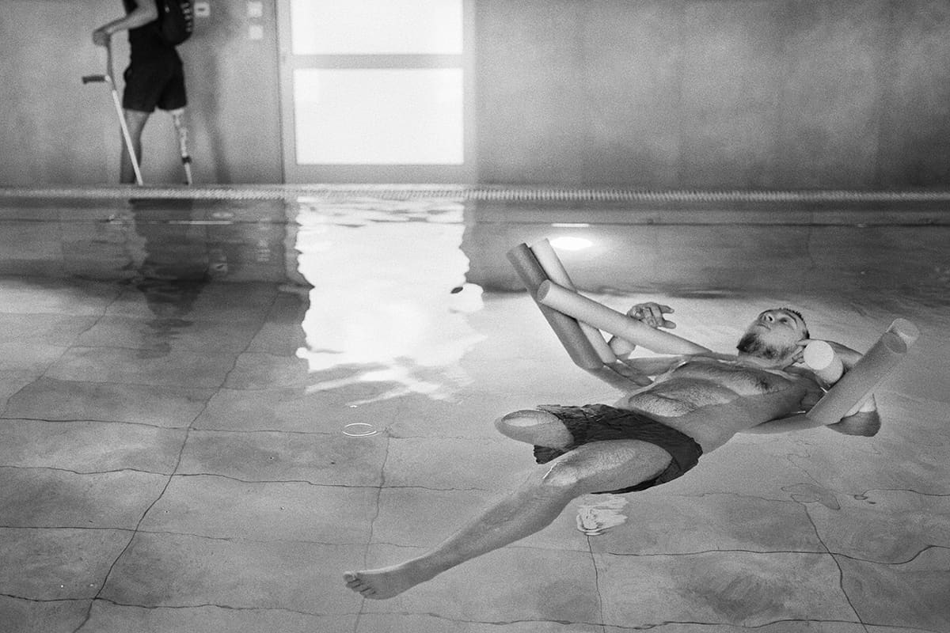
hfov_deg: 39.6
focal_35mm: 50
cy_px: 316
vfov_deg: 27.0
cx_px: 475
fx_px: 1319
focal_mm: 50
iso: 3200
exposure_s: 1/400
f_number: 2.8
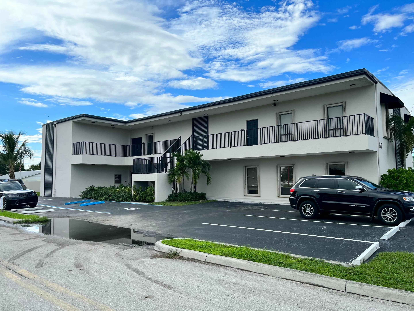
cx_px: 207
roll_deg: +1.5
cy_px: 156
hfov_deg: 67.3
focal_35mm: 26
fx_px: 311
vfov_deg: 53.1
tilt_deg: +6.5
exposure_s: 1/3215
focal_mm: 5.1
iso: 50
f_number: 1.6
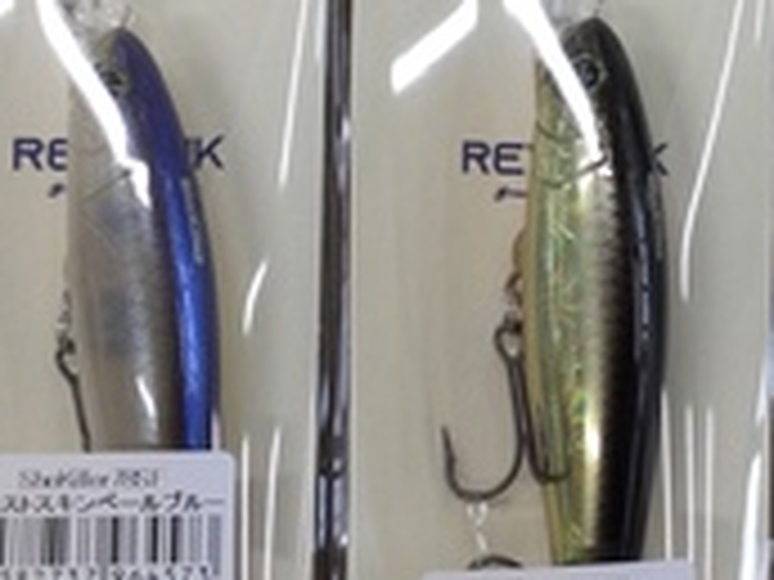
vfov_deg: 13.6
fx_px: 2415
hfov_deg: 18.1
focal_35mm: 108
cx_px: 598
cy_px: 36
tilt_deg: -83.9
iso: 32
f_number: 2.4
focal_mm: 3.3
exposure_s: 1/60
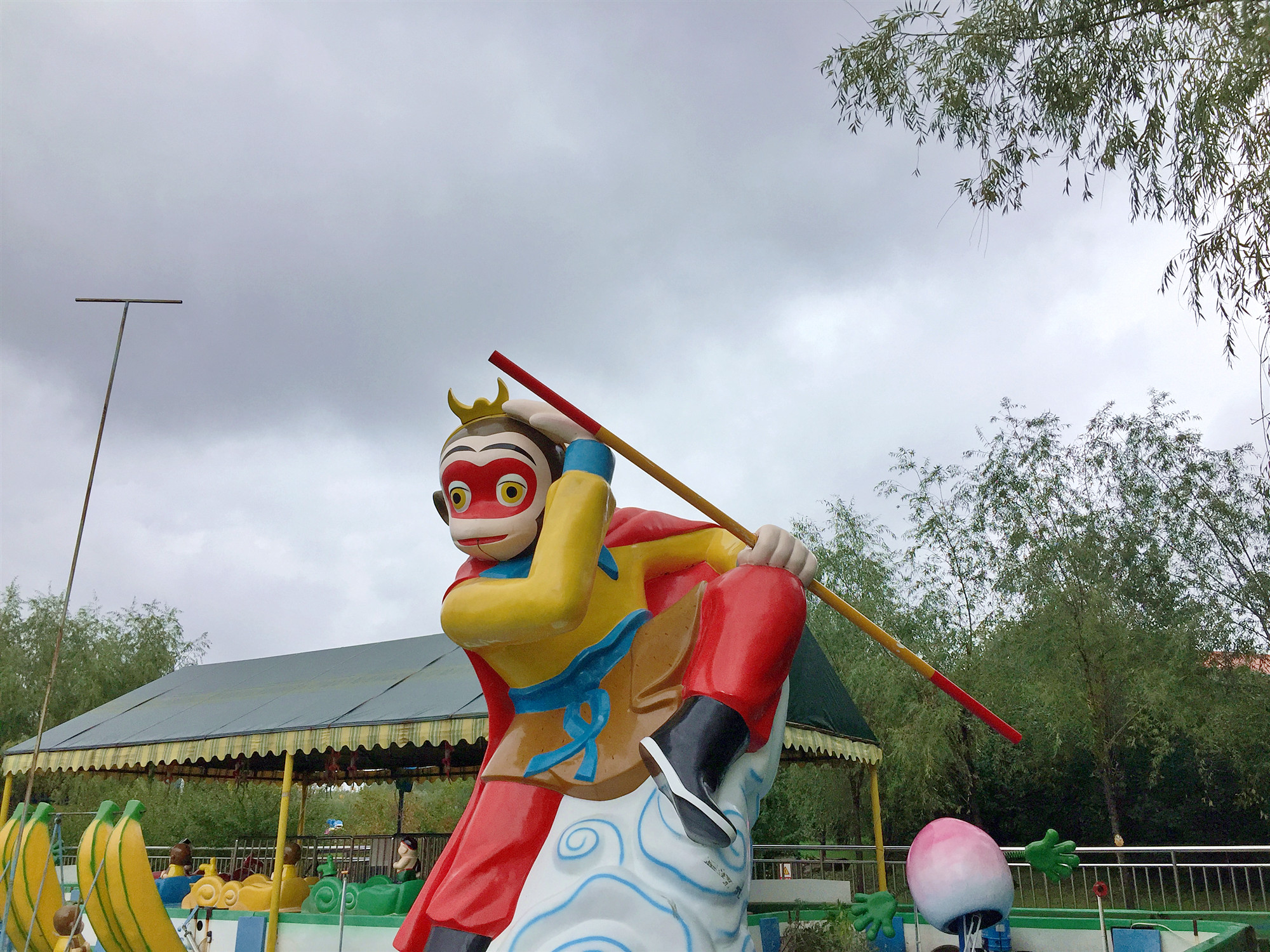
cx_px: 635
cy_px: 476
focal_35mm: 29
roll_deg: -1.3
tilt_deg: +17.8
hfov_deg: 61.7
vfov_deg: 48.2
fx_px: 1064
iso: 32
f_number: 2.2
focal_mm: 4.15
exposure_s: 1/2639
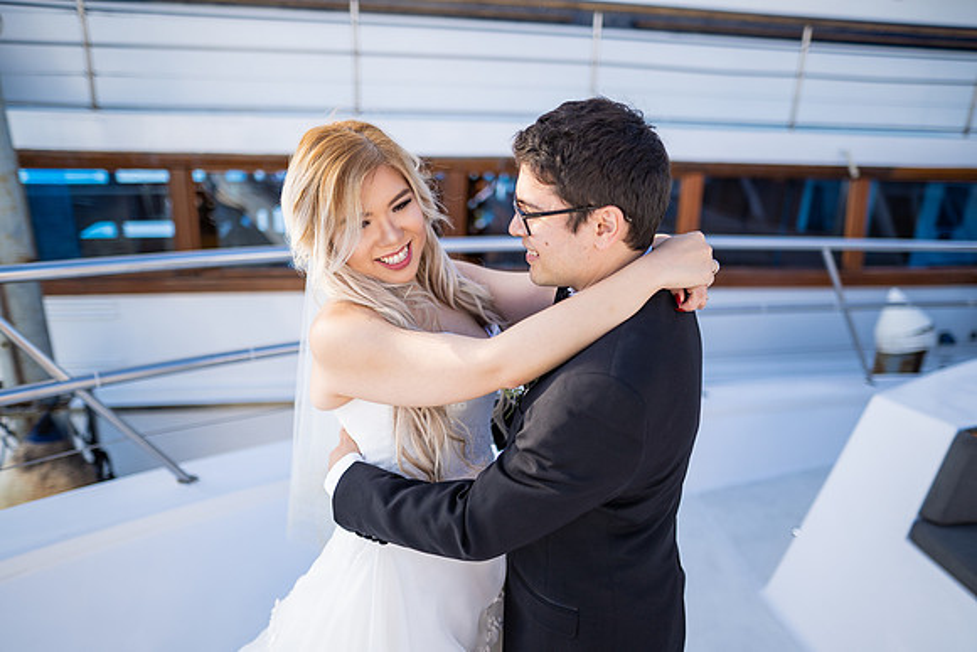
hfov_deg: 73.7
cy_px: 326
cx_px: 488
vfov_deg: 53.2
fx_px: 651
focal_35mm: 24
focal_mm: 24
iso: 160
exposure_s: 1/4000
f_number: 1.4
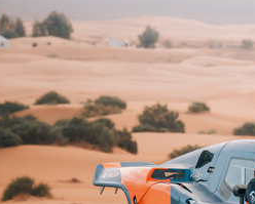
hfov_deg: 2.1
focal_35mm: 907
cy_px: 267
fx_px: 6853
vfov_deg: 1.7
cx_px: 541
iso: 200
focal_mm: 200
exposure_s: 1/250
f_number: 7.1
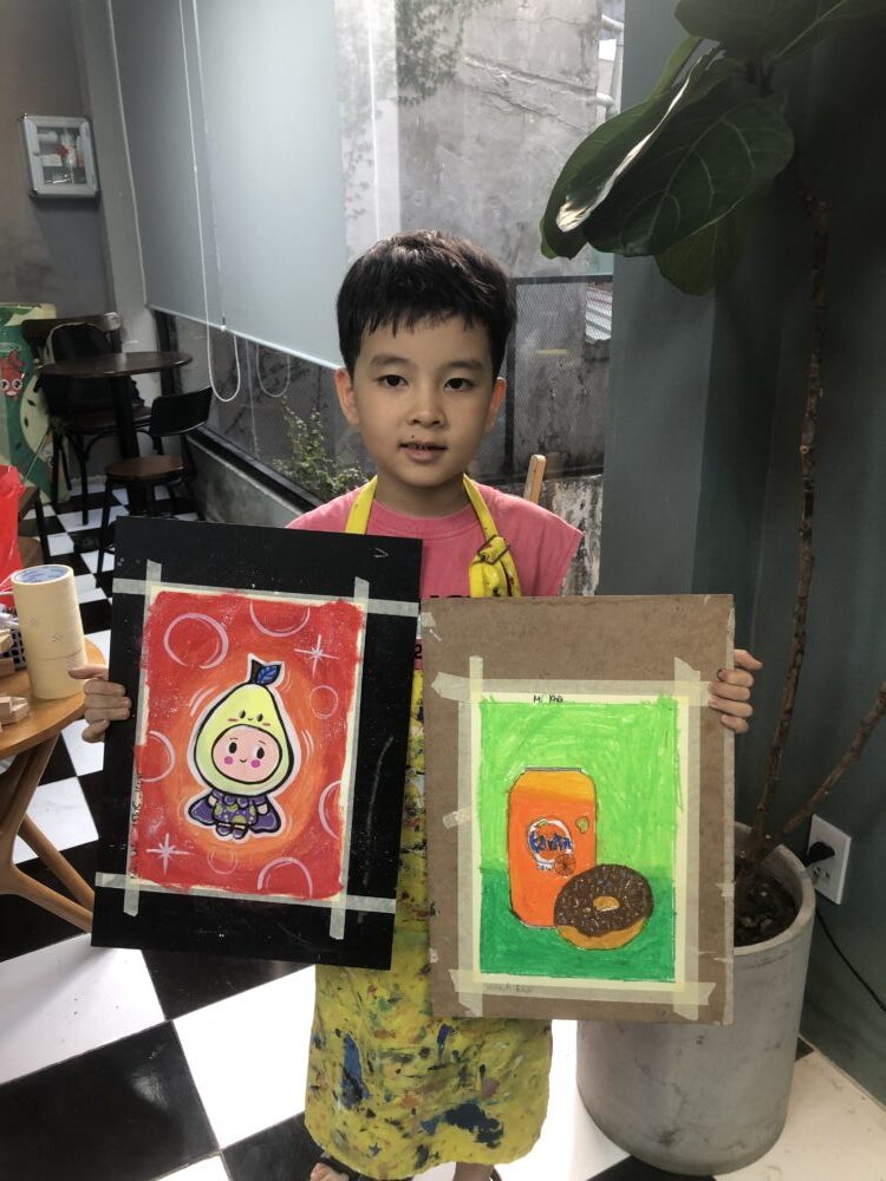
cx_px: 443
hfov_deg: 49.7
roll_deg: +0.7
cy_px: 590
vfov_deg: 63.4
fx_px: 956
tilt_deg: -21.4
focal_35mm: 28
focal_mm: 3.99
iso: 32
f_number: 1.8
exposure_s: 1/33
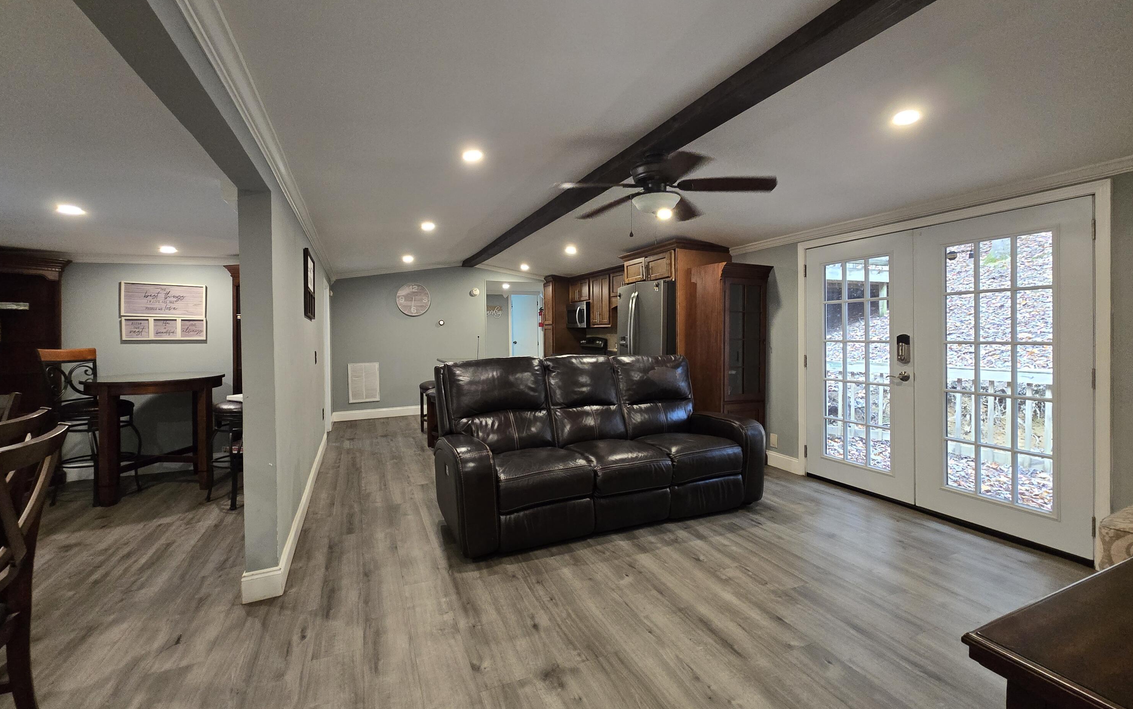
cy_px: 343
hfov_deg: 105.3
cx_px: 566
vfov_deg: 78.6
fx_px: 432
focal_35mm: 14
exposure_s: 1/60
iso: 500
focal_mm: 2.2
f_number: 2.2
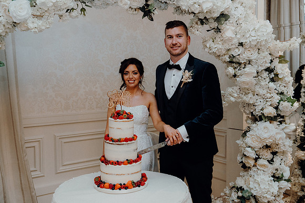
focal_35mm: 38
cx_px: 152
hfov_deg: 50.7
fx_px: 322
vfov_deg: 35.1
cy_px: 102
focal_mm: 38
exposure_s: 1/160
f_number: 3.5
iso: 2500
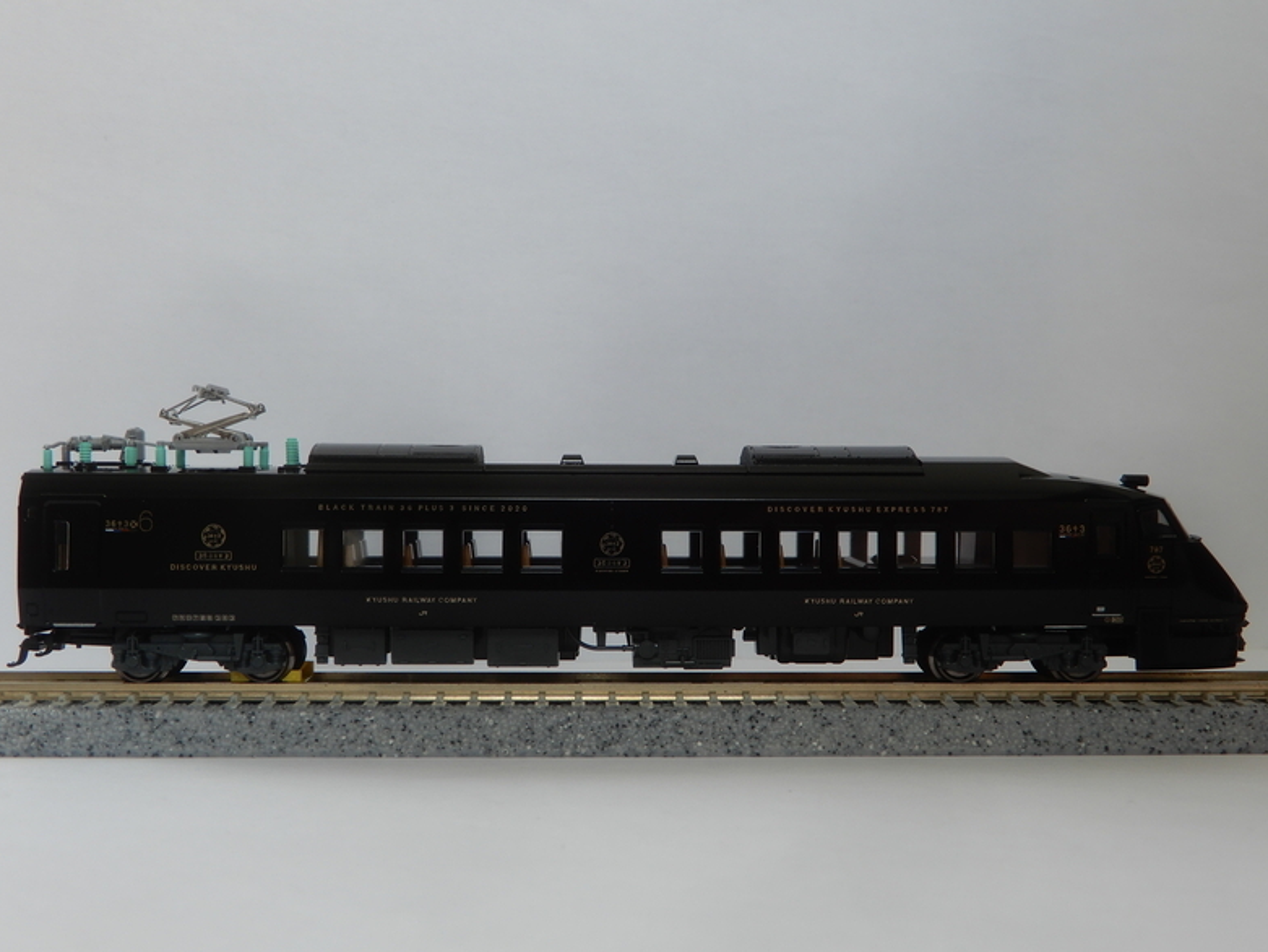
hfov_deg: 43.8
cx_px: 622
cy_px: 473
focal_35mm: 43
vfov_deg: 33.6
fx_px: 1575
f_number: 4
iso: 80
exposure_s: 1/30
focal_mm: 7.5
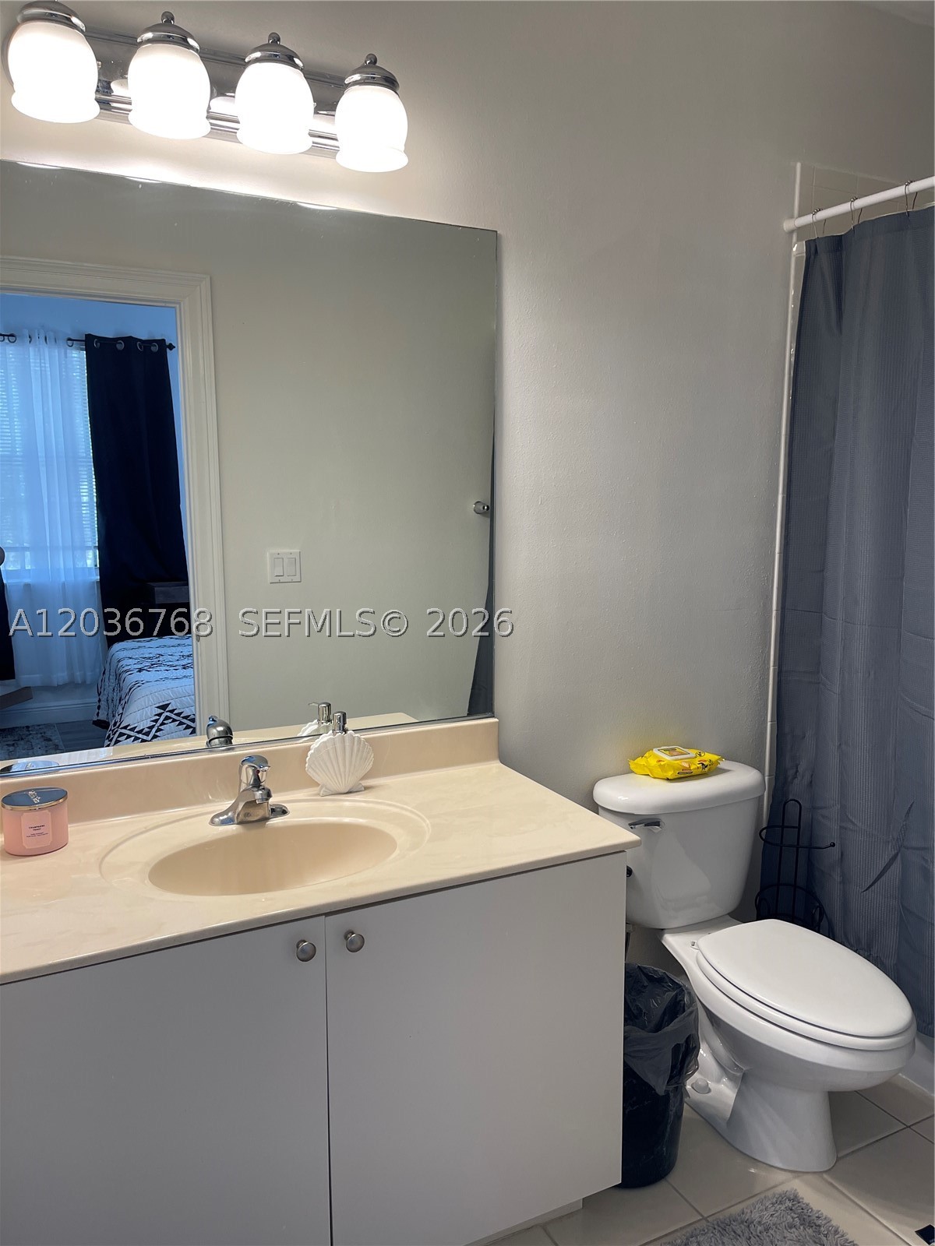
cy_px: 623
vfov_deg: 67.3
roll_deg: -0.4
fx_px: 936
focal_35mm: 26
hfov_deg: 53.1
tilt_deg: -8.5
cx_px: 468
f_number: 1.6
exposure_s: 1/120
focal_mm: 5.1
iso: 80
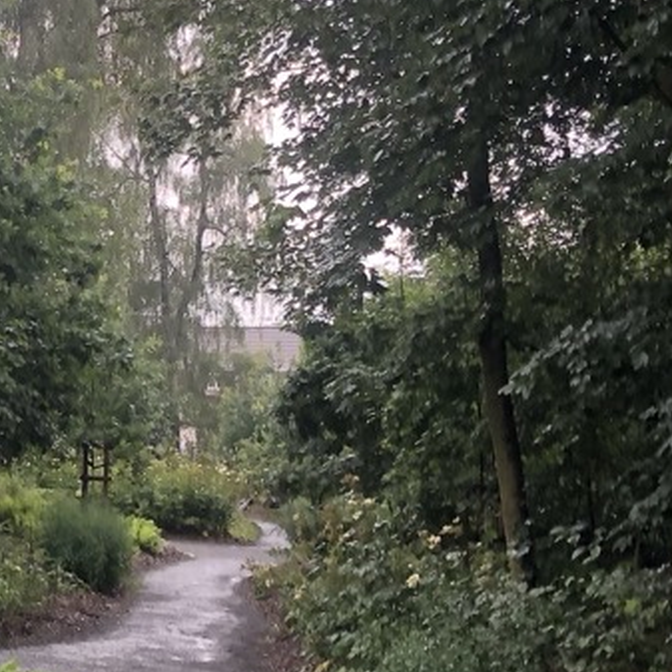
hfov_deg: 17.5
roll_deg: -0.6
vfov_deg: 18.4
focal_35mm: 94
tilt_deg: -2.7
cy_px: 441
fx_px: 2065
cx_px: -168
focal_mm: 3.99
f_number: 1.8
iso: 64
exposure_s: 1/120
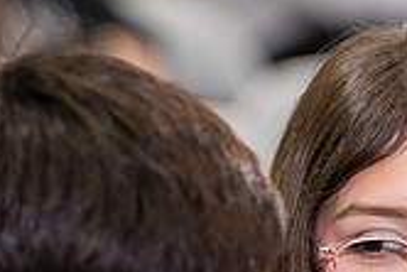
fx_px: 5963
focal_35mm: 527
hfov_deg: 3.9
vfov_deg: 2.6
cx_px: 223
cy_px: 334
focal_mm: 151
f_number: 2.8
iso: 1600
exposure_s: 1/250
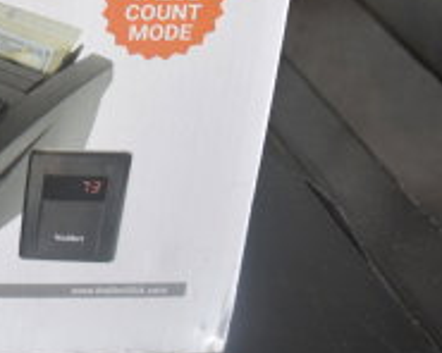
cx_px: -282
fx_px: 1217
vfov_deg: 15.8
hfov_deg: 17.7
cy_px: -85
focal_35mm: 93
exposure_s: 1/40
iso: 200
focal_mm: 20
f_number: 3.8
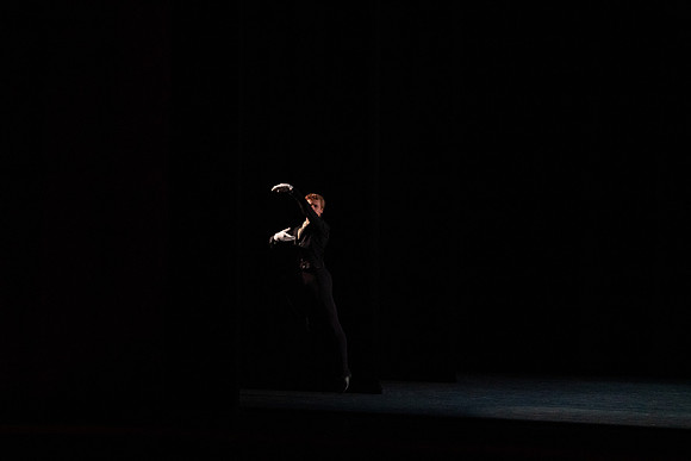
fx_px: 2438
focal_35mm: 127
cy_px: 230
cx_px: 346
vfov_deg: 10.8
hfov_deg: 16.1
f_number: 5.6
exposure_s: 1/400
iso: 16000
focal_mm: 127
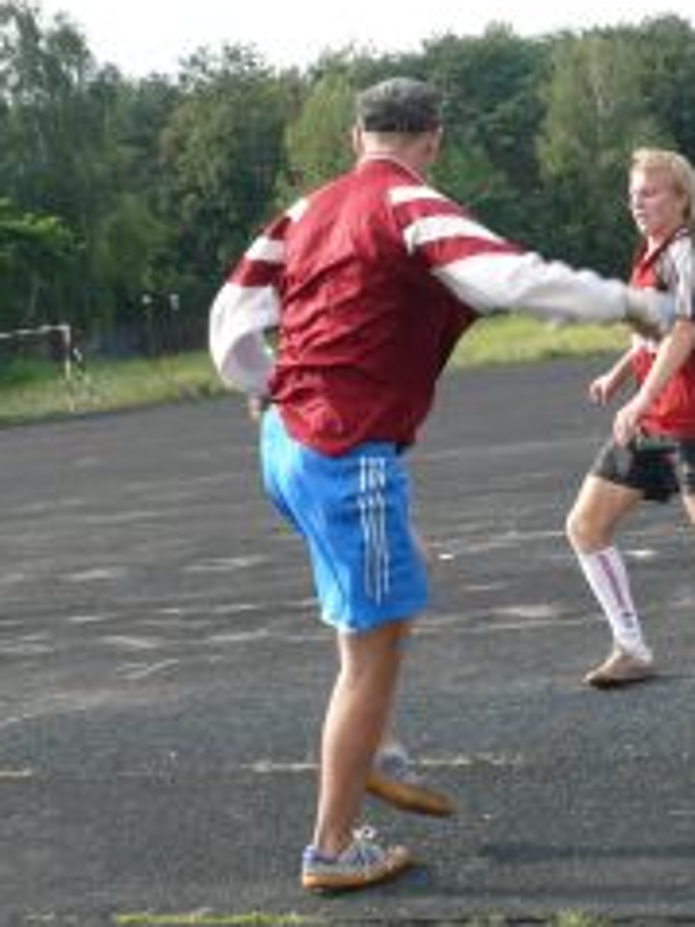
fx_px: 2117
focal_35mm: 79
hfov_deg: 18.6
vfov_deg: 24.6
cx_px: 481
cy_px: 328
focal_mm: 7.4
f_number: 5.6
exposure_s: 1/200
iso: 100
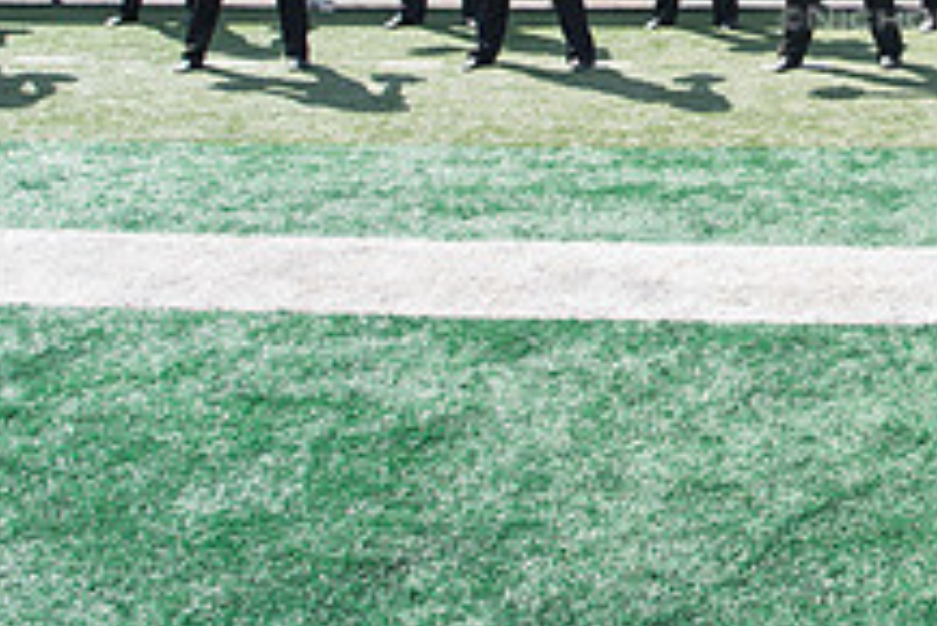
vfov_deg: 19.7
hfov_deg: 29.2
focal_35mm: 64
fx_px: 1667
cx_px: 959
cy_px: -175
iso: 200
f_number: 5.6
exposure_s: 1/500
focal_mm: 24
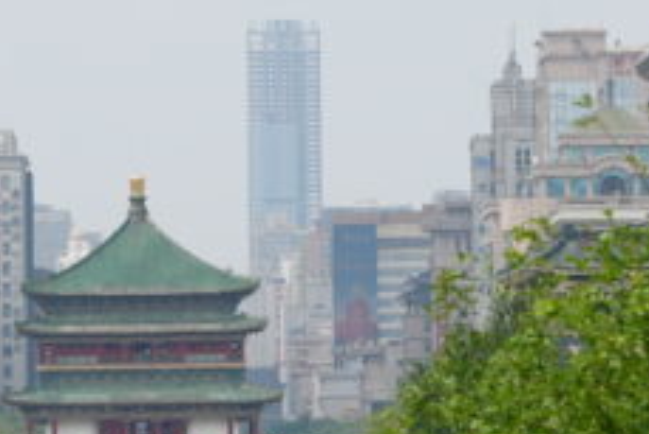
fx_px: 8478
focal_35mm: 470
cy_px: 308
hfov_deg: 4.4
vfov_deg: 2.9
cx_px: 196
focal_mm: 105
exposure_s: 1/640
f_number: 5
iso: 100
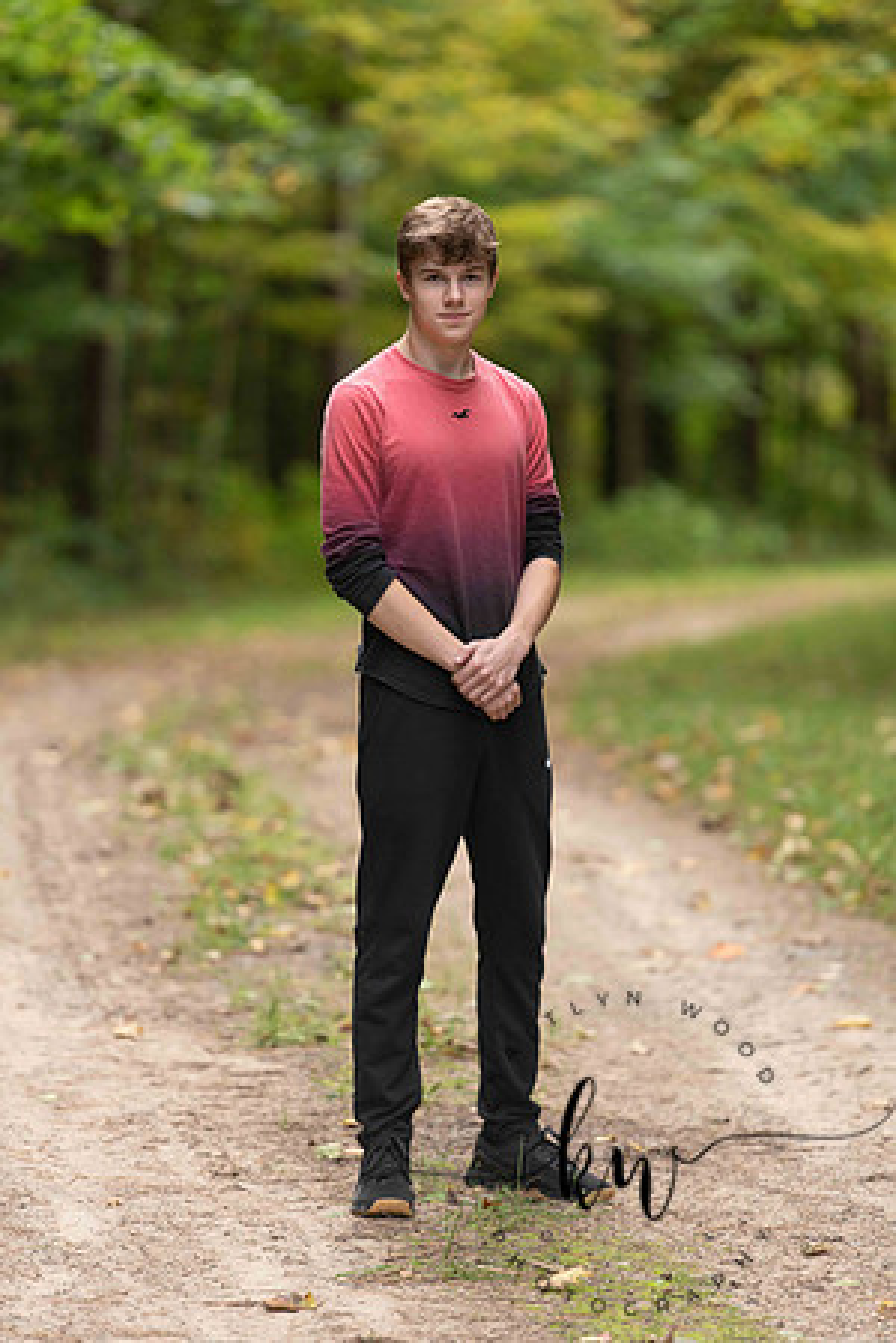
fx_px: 6906
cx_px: 448
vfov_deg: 11.1
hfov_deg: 7.4
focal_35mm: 185
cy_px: 672
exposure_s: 1/320
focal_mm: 185
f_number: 2.8
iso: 500
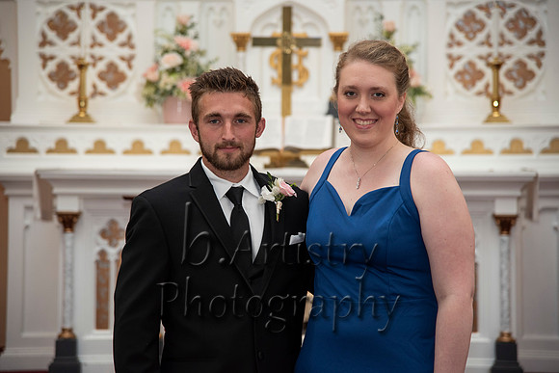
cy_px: 186
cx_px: 280
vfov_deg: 11.4
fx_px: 1864
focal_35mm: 120
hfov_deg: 17.1
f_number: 4
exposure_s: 1/125
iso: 800
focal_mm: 120
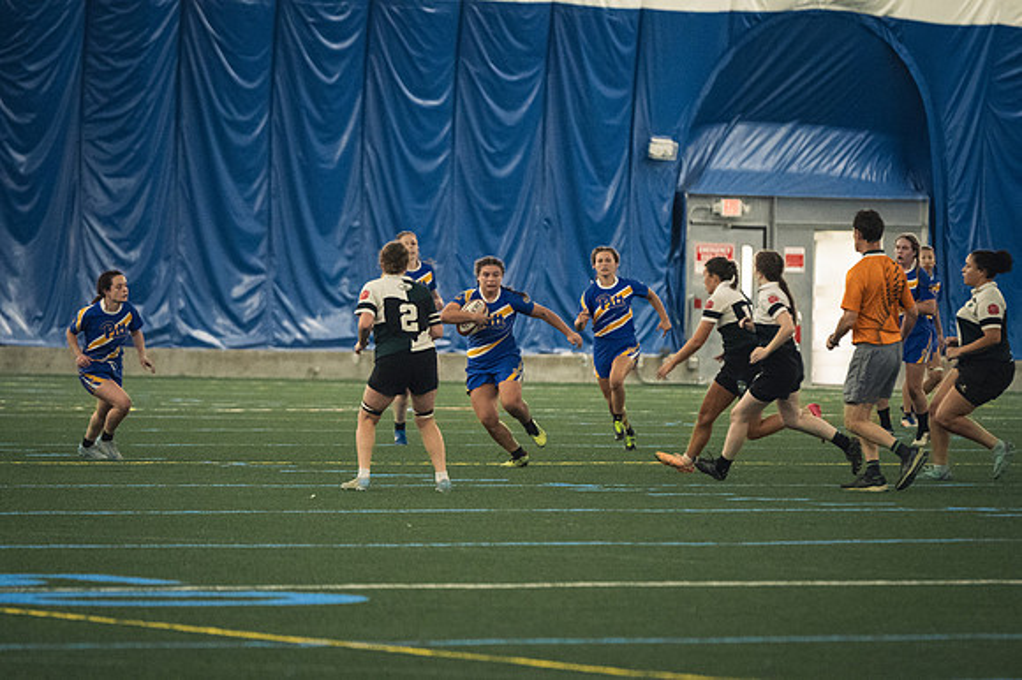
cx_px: 511
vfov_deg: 4.6
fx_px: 8511
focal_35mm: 300
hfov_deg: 6.9
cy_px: 340
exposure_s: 1/500
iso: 6400
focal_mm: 200
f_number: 2.8
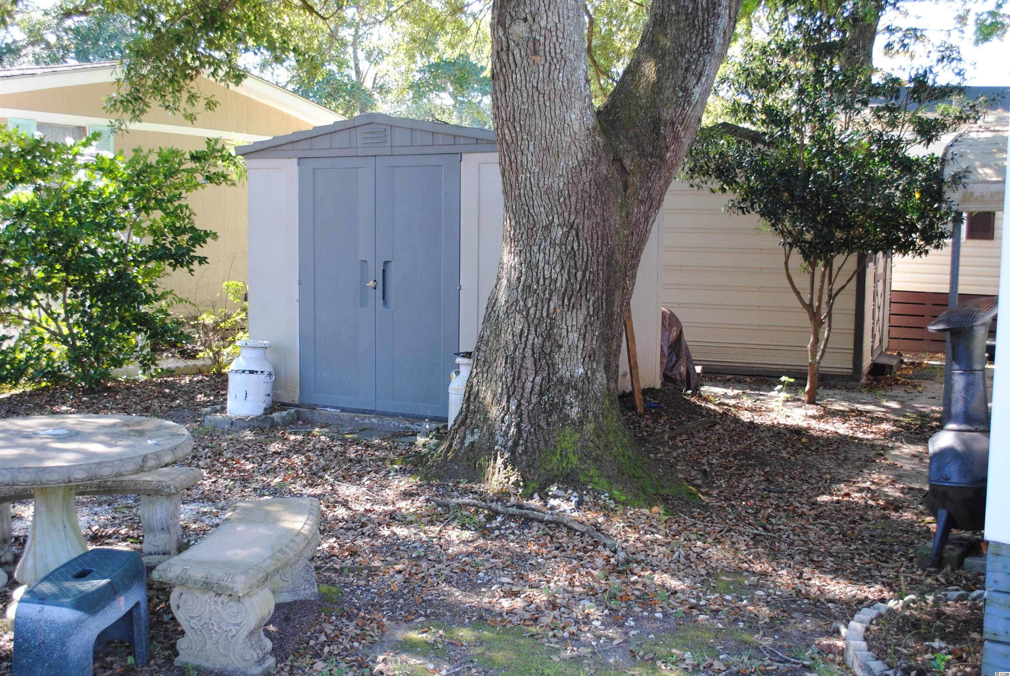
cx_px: 505
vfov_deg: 32.0
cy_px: 338
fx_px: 1180
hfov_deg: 46.4
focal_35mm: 42
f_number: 4.5
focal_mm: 28
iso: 200
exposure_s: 1/60
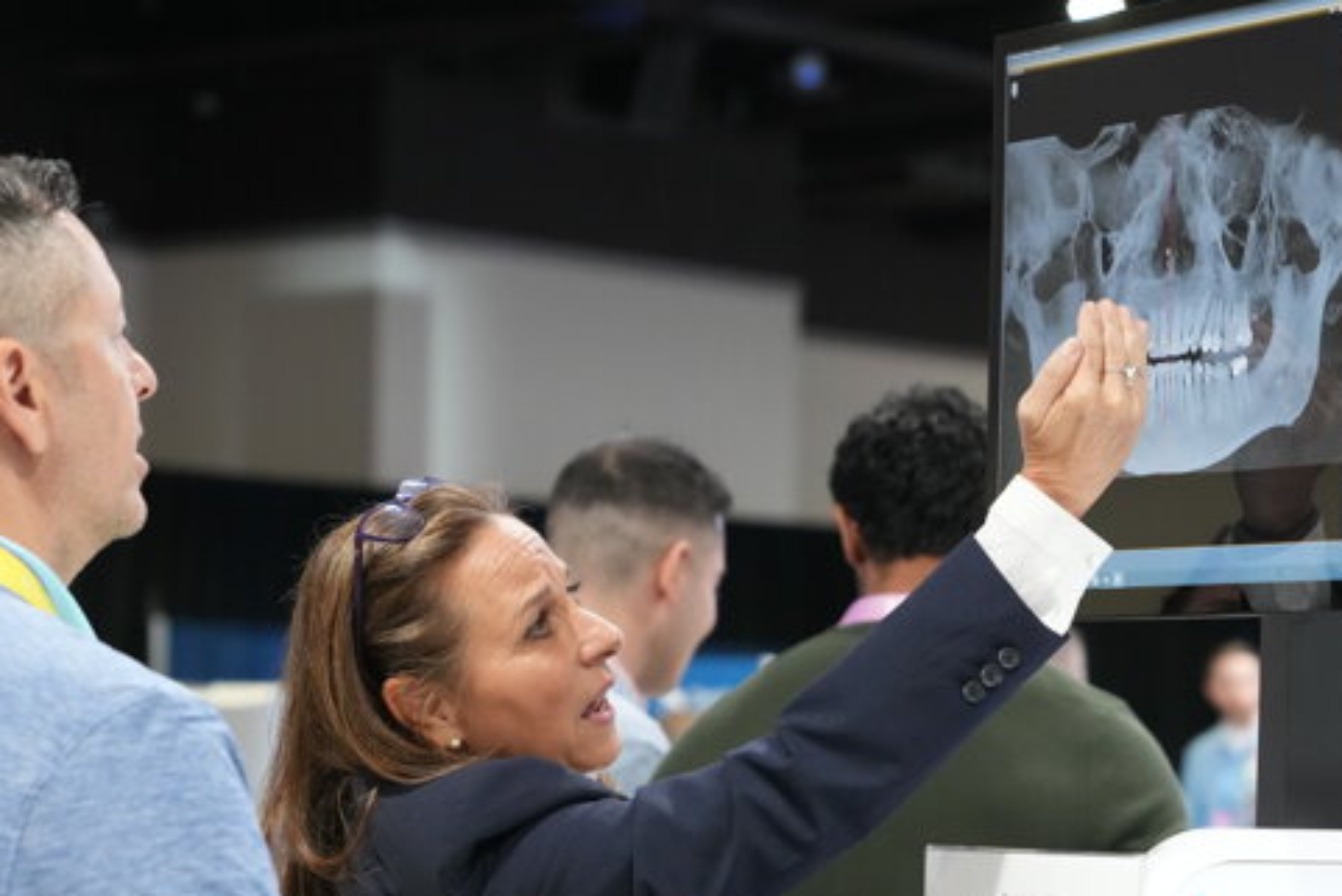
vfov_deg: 10.9
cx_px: 695
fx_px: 4698
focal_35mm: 126
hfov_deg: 16.3
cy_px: 649
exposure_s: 1/160
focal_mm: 70
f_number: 3.5
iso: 3200
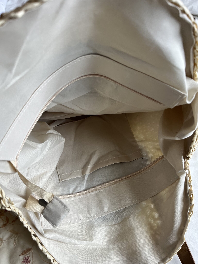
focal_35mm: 26
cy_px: 132
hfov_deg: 53.1
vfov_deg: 67.3
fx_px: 198
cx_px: 99
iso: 50
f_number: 1.6
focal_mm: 5.1
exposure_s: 1/120
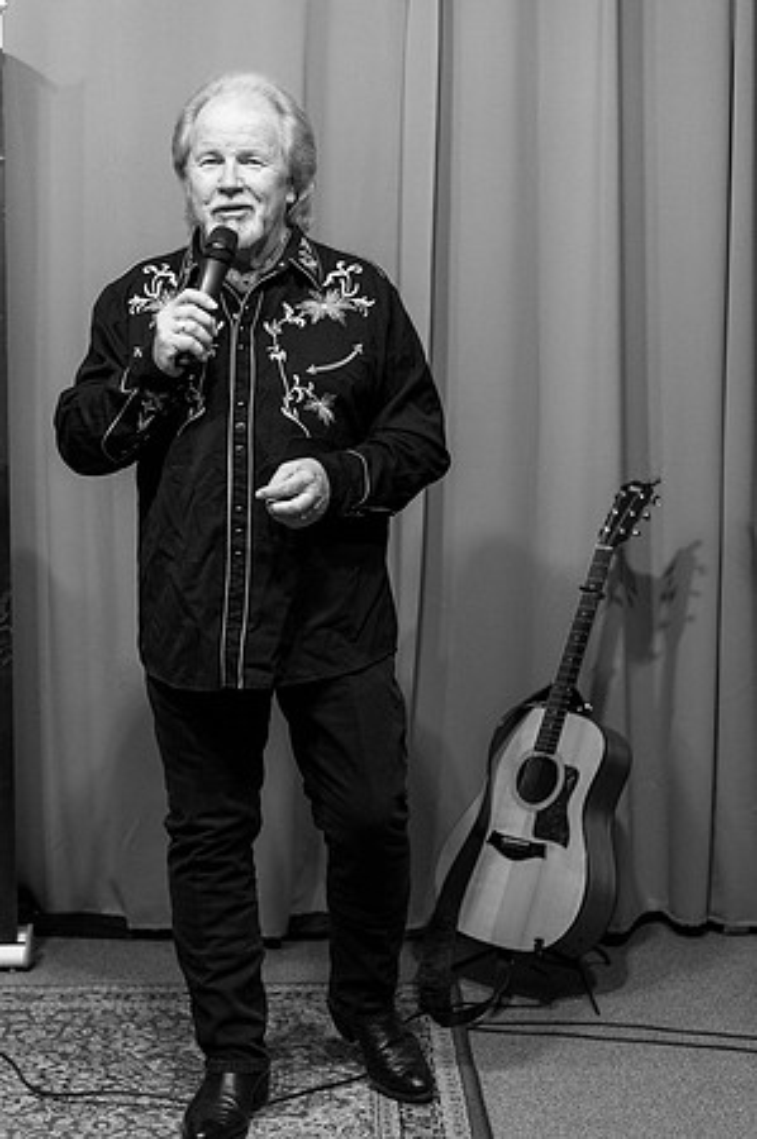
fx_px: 1834
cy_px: 570
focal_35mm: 58
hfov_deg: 23.3
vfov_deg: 34.5
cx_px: 378
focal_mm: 58
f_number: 2.8
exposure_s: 1/250
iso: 9000
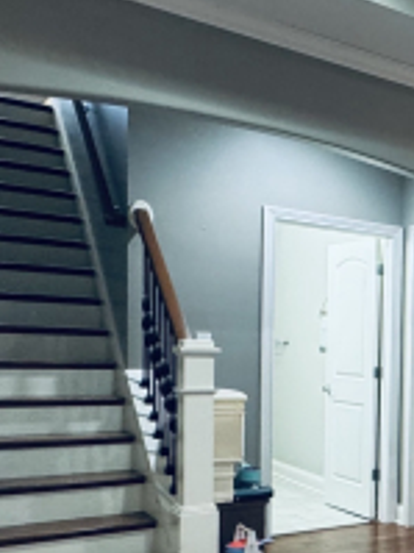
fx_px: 750
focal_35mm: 47
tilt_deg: -3.1
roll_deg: -2.2
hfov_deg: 22.8
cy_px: 383
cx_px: 674
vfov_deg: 39.8
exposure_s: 1/60
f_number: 2.2
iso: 400
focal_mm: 2.22
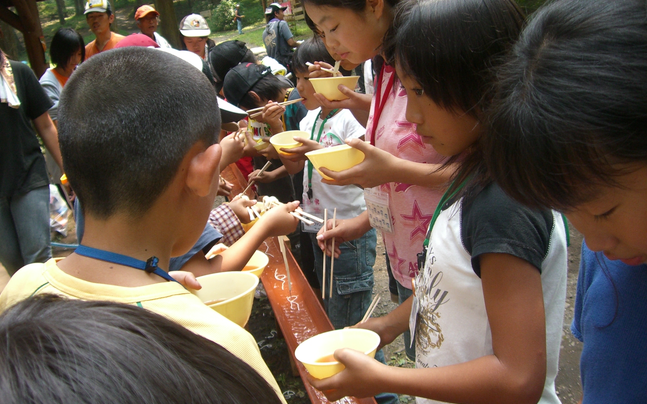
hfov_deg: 48.2
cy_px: 185
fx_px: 723
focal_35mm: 41
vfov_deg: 31.2
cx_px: 319
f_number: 2.7
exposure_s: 1/200
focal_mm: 6.2
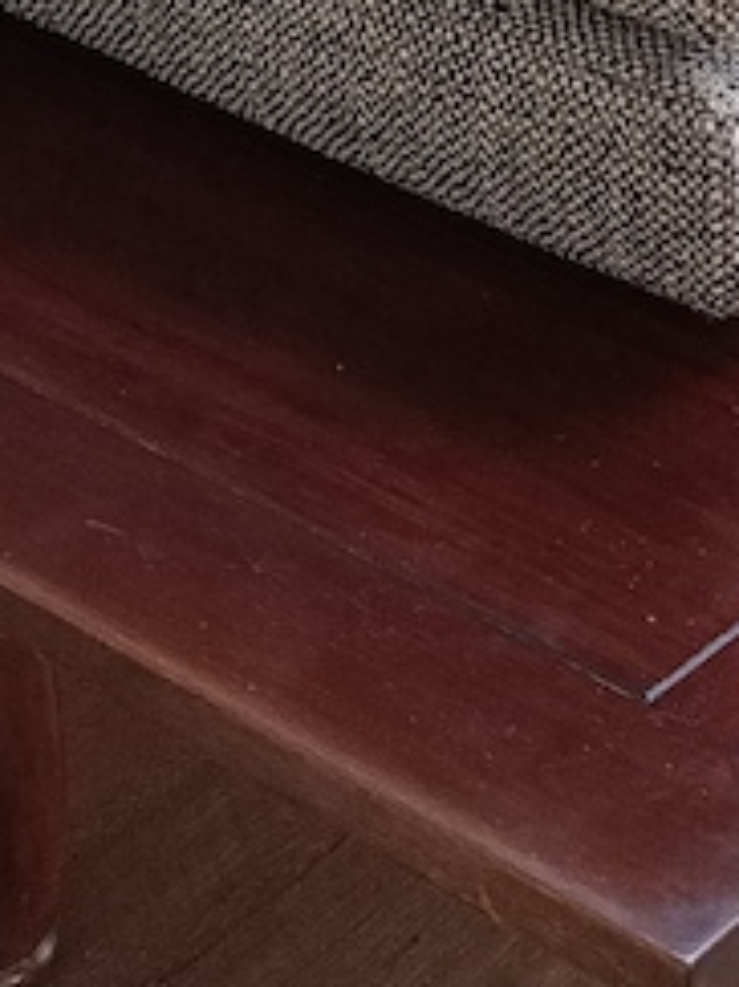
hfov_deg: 12.4
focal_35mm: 118
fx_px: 3362
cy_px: -203
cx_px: 694
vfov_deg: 16.0
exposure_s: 1/25
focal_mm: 4.27
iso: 1204
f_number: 1.8
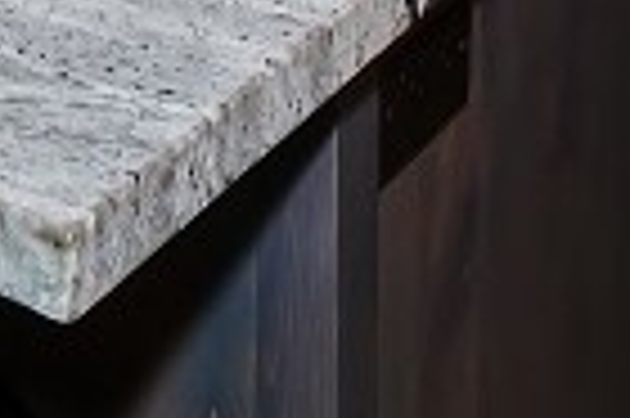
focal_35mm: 110
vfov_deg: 8.7
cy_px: -1058
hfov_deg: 18.4
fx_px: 1923
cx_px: 104
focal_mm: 10
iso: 400
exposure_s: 1/30
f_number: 8
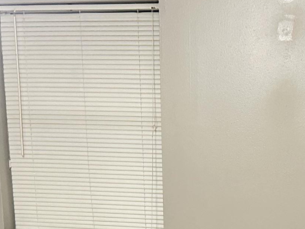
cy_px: 311
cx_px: 249
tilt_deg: -12.0
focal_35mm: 90
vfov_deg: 15.5
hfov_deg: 21.5
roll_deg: +0.4
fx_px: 793
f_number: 1.78
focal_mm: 6.86
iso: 640
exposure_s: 1/60
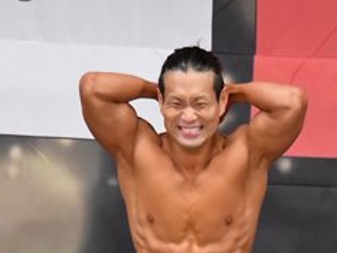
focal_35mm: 703
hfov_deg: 2.8
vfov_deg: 2.1
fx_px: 6851
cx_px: 305
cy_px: 343
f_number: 5.6
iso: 6400
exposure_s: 1/400
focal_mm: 150
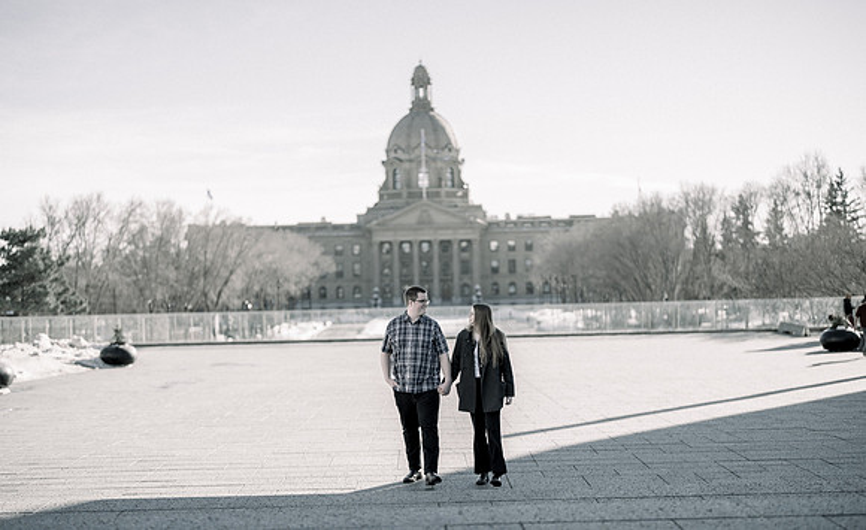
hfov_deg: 37.7
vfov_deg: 23.6
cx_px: 433
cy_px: 298
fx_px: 1270
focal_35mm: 54
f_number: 1.2
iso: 100
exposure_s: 1/3200
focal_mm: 50
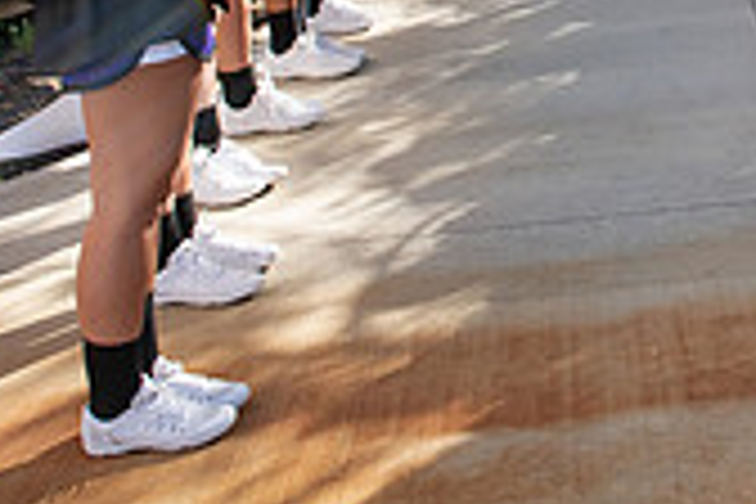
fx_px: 1743
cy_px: -218
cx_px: 914
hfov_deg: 22.5
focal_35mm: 83
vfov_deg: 15.4
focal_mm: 24
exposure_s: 1/400
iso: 400
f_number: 5
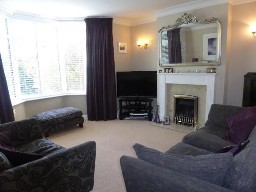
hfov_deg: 71.6
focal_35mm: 24
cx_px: 128
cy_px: 96
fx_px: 177
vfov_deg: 56.8
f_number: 3.3
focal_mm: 4.3
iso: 400
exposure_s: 1/60
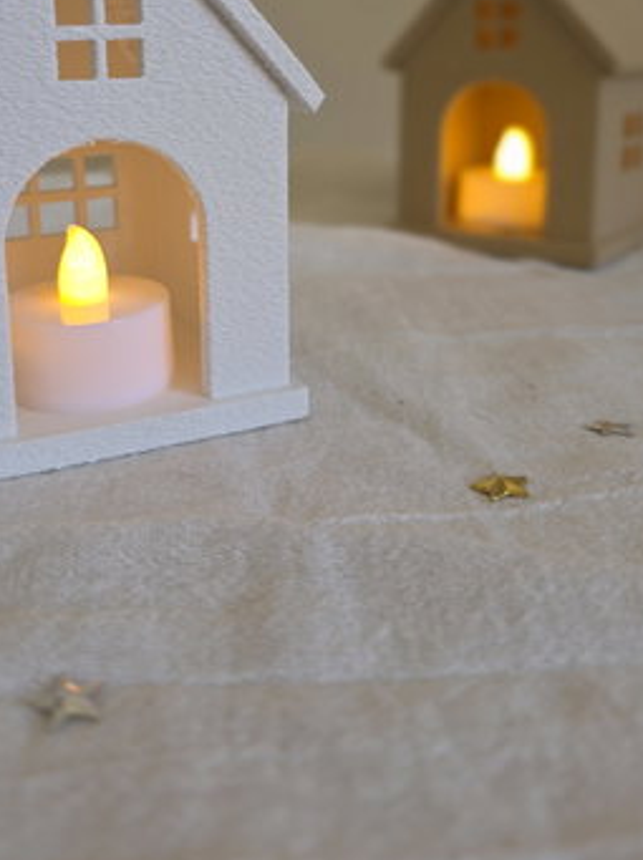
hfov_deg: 39.3
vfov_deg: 49.6
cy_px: 228
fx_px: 893
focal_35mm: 36
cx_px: 242
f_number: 1.7
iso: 32
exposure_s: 1/57.5
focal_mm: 6.3
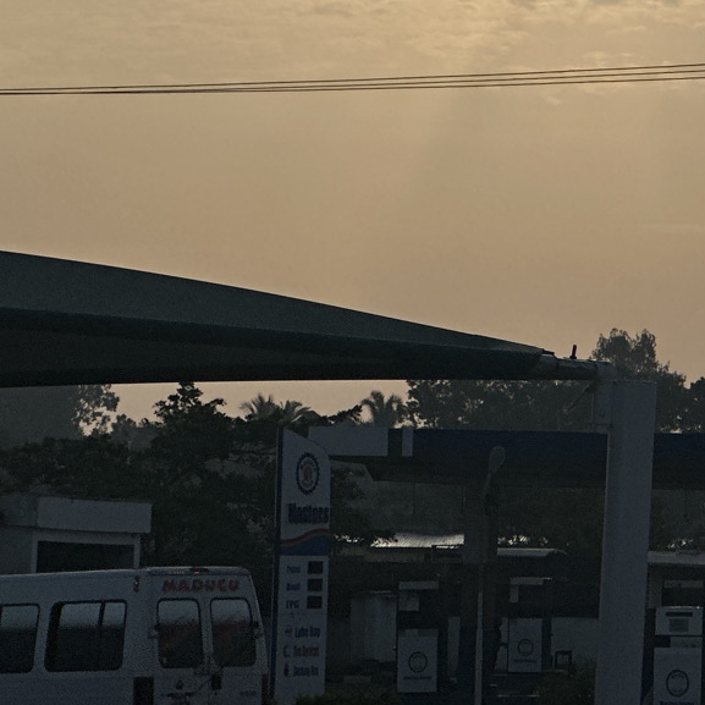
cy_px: 64
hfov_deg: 7.3
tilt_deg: +7.2
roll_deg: -2.0
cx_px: 977
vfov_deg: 7.4
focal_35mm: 236
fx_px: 5438
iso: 20
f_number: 2.8
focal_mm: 9
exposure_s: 1/2950
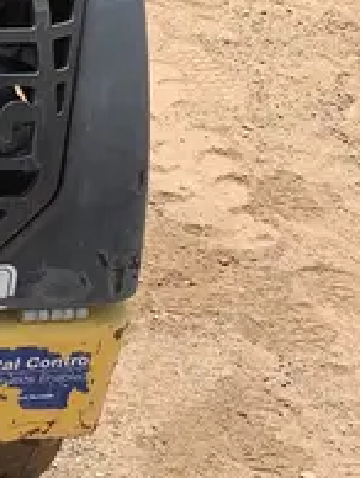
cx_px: -301
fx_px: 1356
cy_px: 48
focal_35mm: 98
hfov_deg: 13.5
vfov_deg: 19.6
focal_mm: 4.25
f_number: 1.8
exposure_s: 1/1748
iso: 25
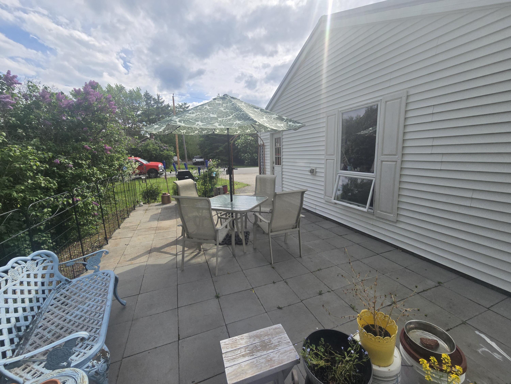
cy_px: 192
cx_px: 256
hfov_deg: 106.2
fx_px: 192
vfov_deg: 89.9
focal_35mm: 13
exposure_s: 1/2134
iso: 50
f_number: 2.2
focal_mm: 2.2
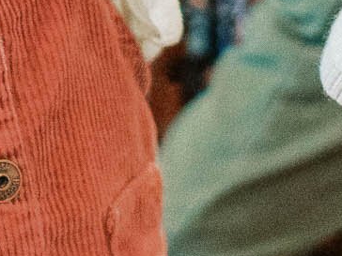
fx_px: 2569
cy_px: -490
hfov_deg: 7.6
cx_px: -13
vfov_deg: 5.4
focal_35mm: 260
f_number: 1.8
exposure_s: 1/1000
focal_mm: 35
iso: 2500
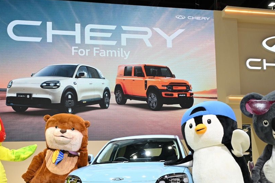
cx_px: 128
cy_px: 140
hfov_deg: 47.4
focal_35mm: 41
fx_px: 313
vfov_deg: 31.9
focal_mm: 26
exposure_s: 1/100
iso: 320
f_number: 5
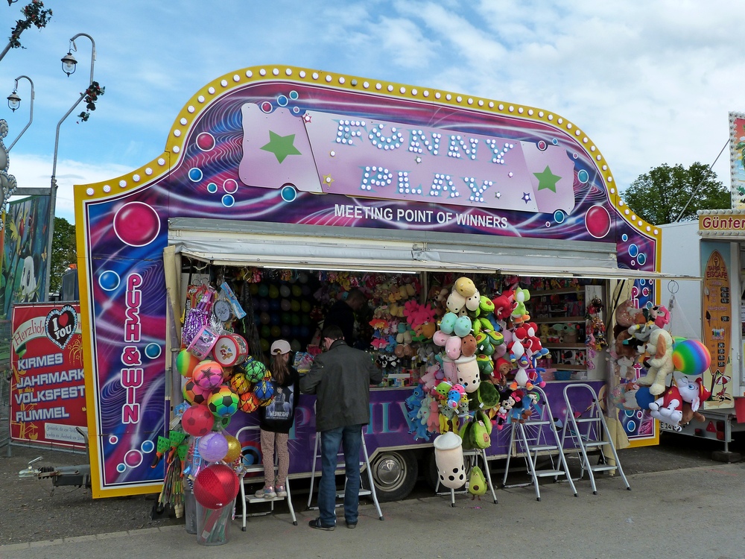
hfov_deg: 55.4
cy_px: 280
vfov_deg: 42.9
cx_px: 372
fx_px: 710
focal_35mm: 33
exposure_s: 1/320
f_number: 5.6
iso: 160
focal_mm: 5.8
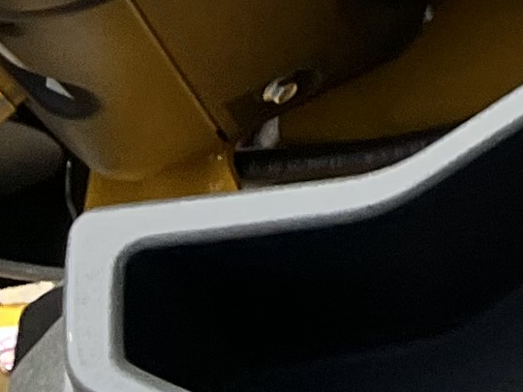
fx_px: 2931
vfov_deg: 6.7
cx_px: 1606
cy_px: -919
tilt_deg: -49.4
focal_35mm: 194
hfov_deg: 8.4
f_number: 1.6
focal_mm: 5.1
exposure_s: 1/2358
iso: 50
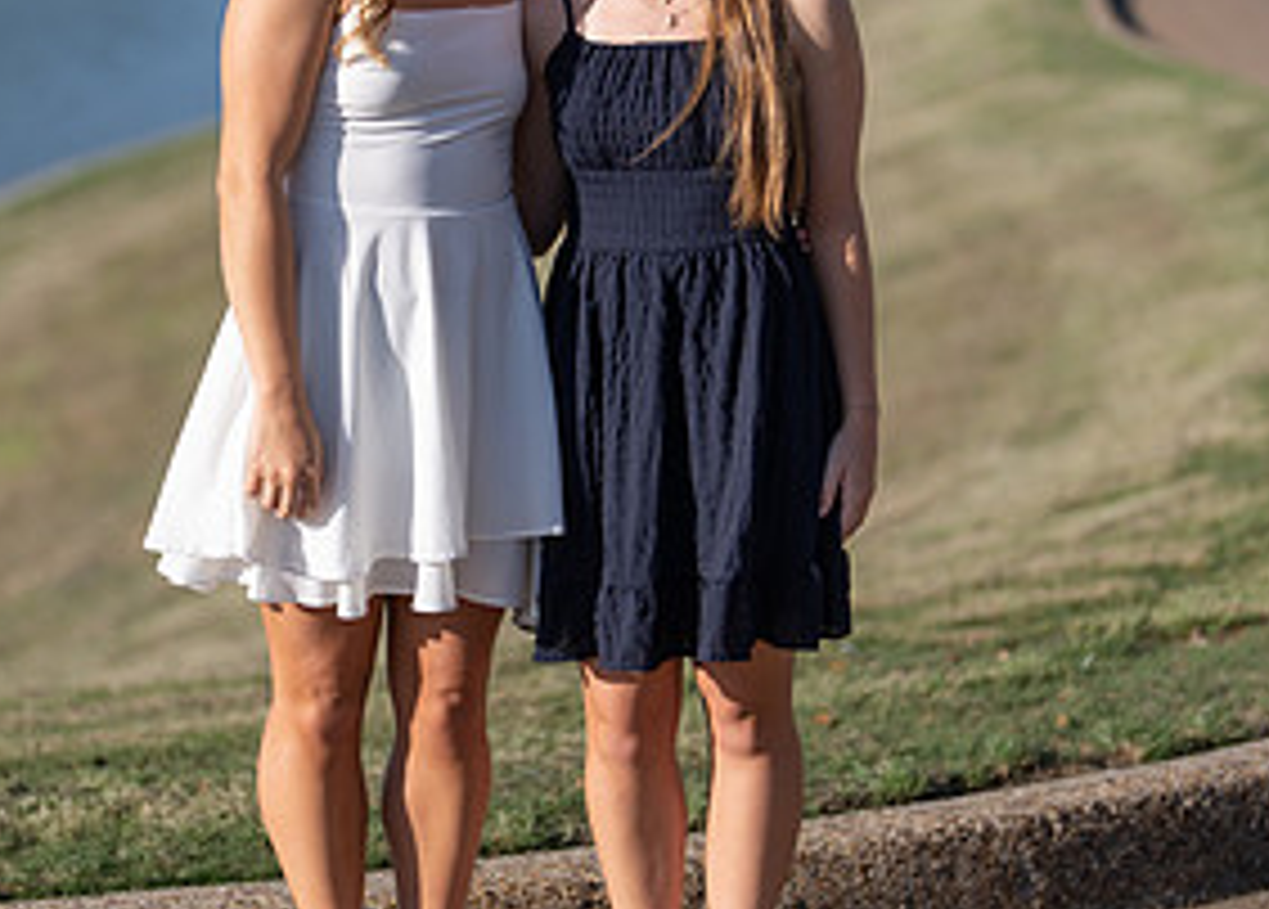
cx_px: 549
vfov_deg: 12.7
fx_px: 4076
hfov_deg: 17.7
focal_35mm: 113
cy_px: 369
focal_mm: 50
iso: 100
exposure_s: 1/10000
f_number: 1.2
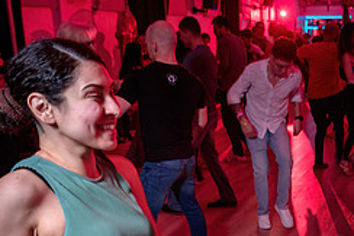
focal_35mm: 57
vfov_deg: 23.2
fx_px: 561
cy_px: 212
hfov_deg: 34.2
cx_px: 271
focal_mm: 24
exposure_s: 1/40
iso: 400
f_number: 2.8
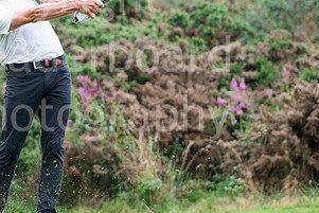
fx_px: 5133
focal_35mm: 579
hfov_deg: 3.6
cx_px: 95
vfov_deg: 2.4
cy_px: 64
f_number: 4.5
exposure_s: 1/2000
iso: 1600
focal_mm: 200
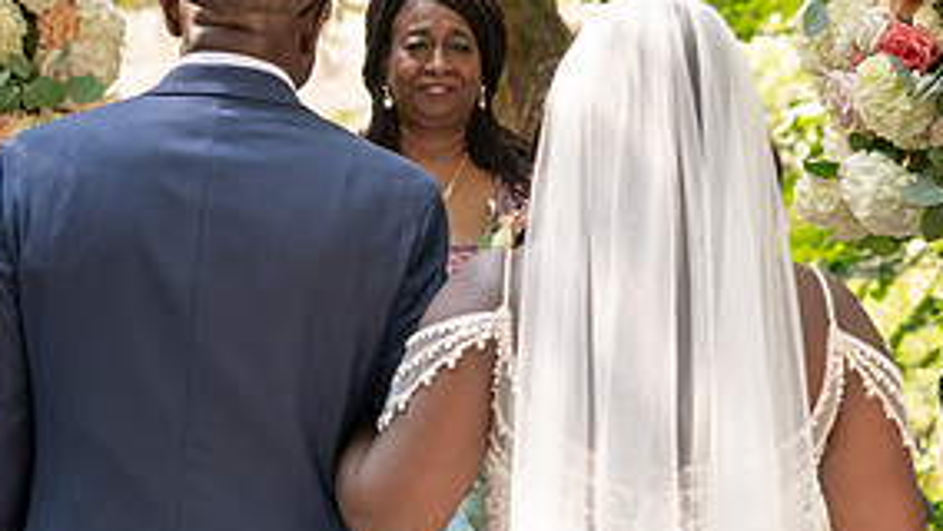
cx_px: 920
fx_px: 4227
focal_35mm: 169
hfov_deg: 12.6
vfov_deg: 7.2
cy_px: 171
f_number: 4
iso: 200
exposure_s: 1/160
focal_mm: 74
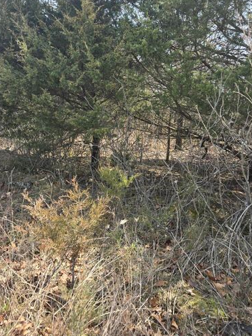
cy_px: 158
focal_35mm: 31
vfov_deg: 58.3
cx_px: 133
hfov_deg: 45.4
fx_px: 301
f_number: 1.8
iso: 25
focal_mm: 5.4
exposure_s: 1/523
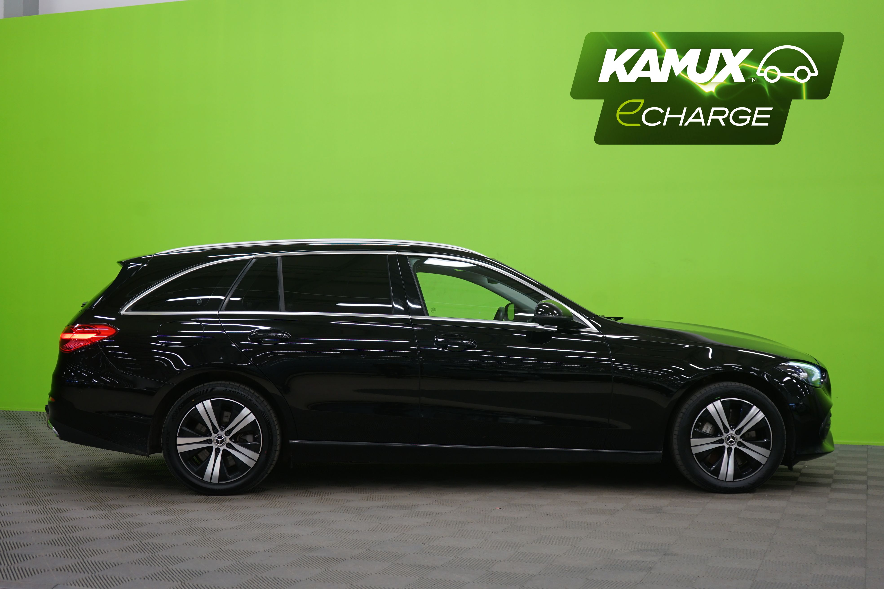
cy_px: 294
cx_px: 442
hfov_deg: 43.6
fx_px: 1105
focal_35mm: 45
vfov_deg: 29.9
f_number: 4.5
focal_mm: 45
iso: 400
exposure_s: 1/10
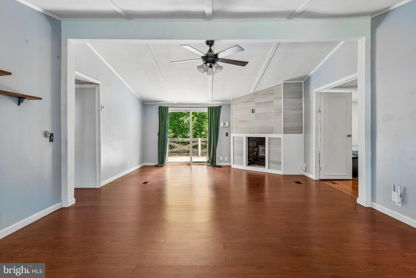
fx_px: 208
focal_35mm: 18
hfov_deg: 90.0
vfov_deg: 67.4
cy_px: 139
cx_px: 208
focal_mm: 12
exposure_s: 1/50
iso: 400
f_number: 5.6
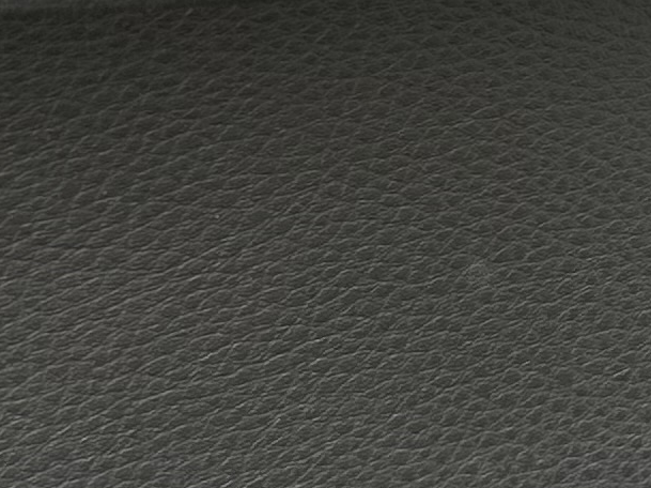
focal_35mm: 159
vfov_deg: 9.3
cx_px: 1005
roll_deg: +5.5
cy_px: 50
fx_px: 2988
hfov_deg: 11.8
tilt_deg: -20.3
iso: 80
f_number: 1.78
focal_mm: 6.86
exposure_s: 1/258
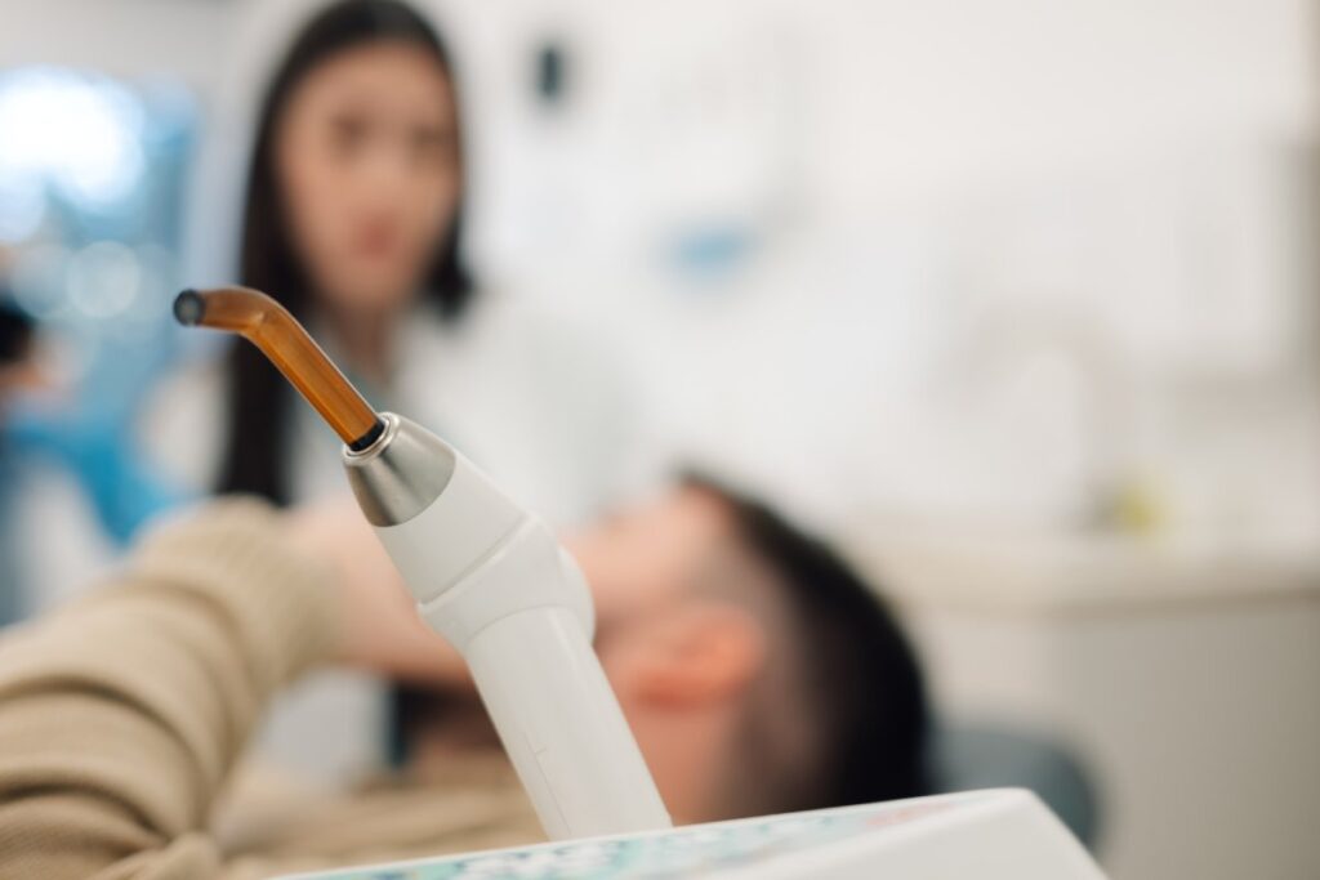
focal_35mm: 40
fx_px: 1467
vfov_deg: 33.4
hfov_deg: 48.5
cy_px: 440
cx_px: 660
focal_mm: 40
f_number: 2
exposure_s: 1/160
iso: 200
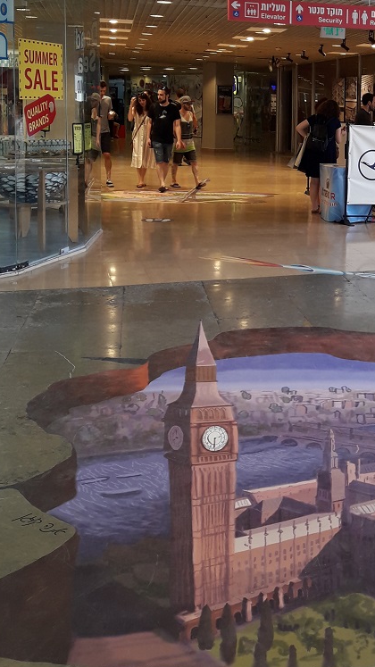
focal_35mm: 49
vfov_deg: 41.2
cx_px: 347
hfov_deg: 23.7
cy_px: 193
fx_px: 866
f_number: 1.9
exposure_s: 1/50
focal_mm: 3.7
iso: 50
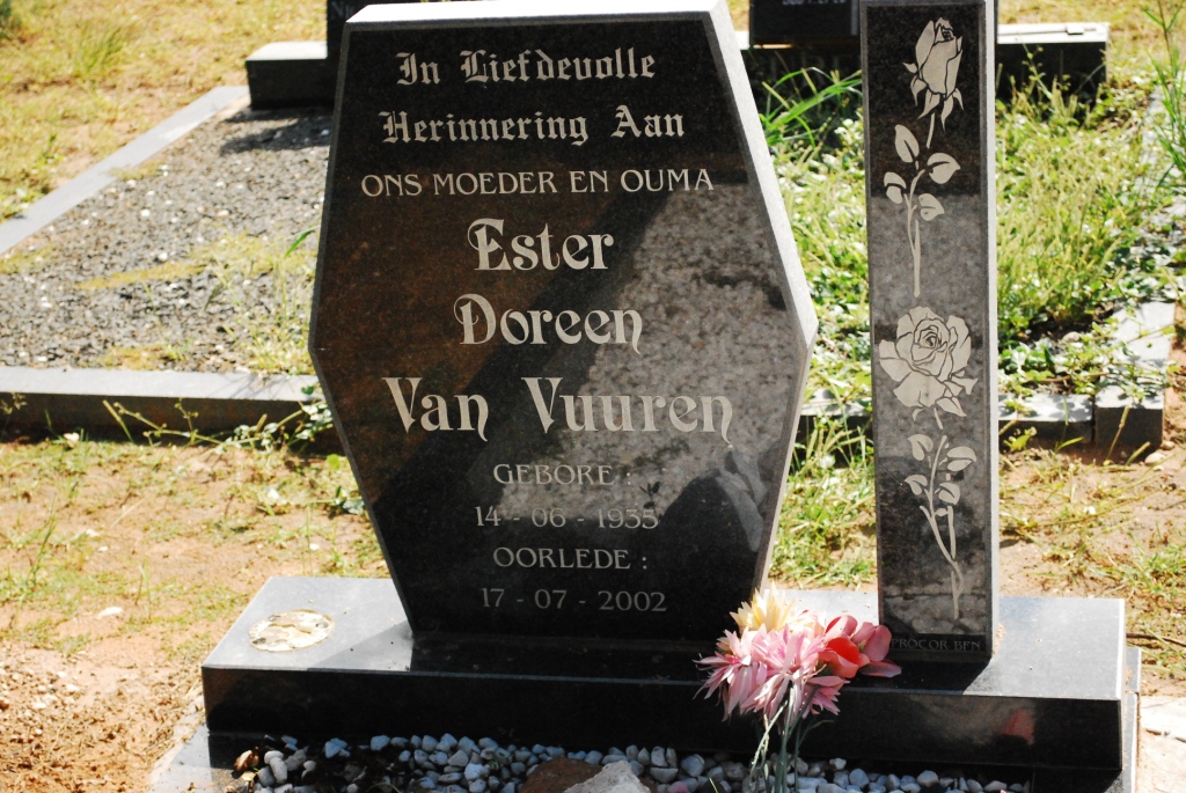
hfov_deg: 28.0
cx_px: 593
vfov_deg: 19.0
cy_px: 396
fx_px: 2374
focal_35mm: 72
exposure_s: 1/2000
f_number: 5.6
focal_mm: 48
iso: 1600
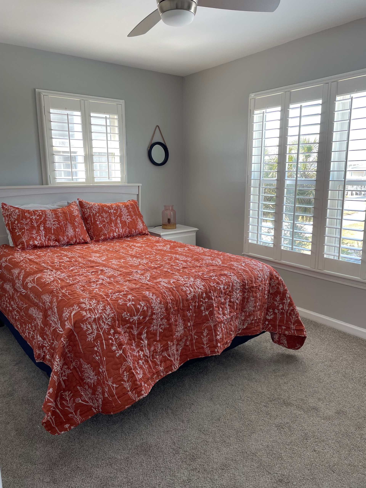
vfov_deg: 67.3
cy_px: 244
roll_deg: +1.1
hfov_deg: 53.1
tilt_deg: -10.0
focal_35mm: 26
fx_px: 367
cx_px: 183
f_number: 1.6
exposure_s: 1/120
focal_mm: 4.2
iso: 64
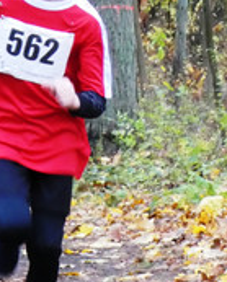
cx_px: -52
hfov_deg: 3.9
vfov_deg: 4.8
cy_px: 23
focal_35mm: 398
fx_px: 3334
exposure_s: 1/80
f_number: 5.1
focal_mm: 19
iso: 640
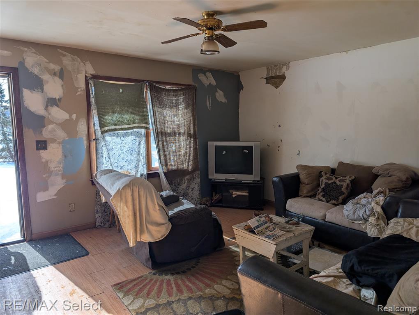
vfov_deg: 56.9
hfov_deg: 71.5
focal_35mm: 24
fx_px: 291
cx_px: 210
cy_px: 158
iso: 19
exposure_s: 1/313
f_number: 1.68
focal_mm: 6.9
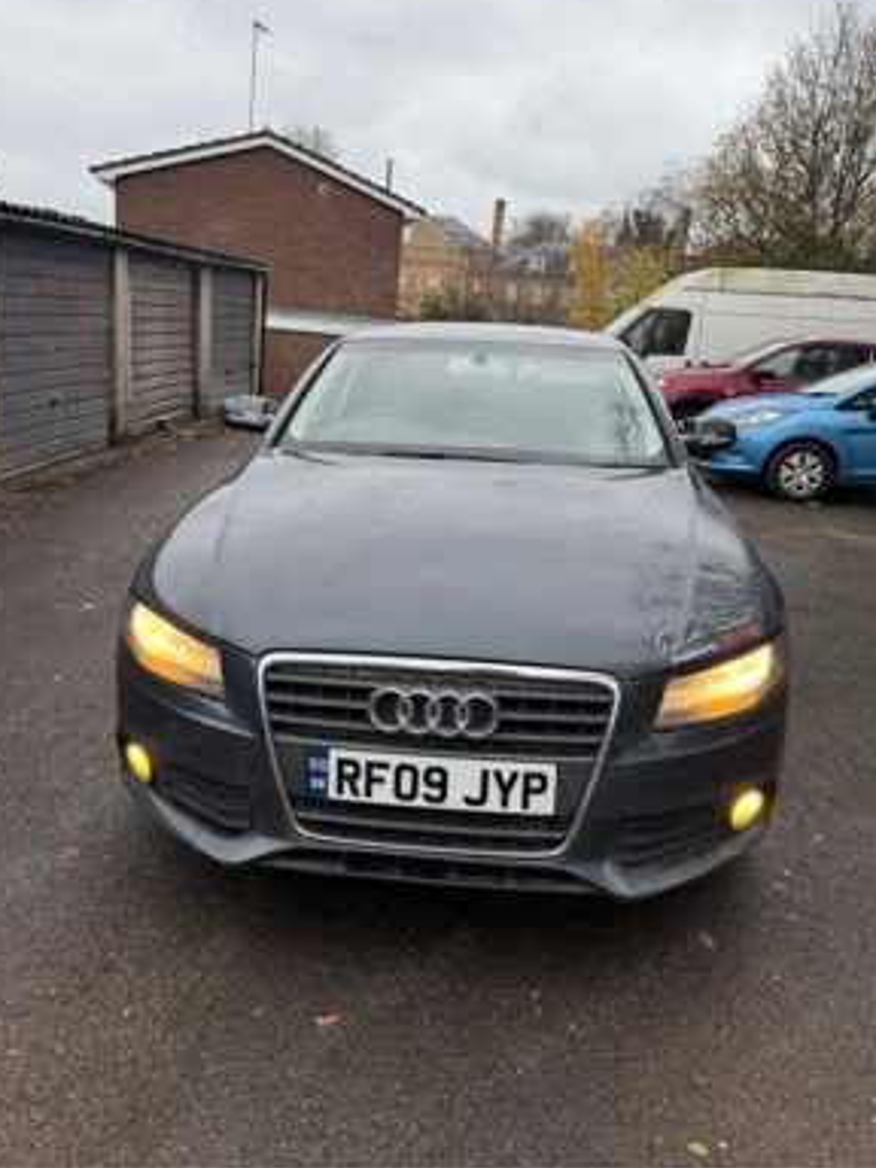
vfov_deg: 69.4
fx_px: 844
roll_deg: -6.2
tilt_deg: -16.3
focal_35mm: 25
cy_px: 563
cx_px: 438
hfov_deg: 54.9
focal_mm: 6.76
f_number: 1.78
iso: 200
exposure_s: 1/121
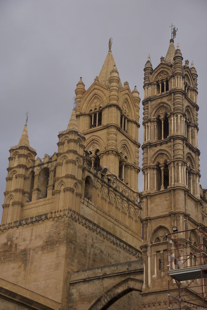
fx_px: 647
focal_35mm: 75
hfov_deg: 18.2
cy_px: 155
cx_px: 104
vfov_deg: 27.0
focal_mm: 50
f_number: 4.8
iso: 100
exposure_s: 1/125
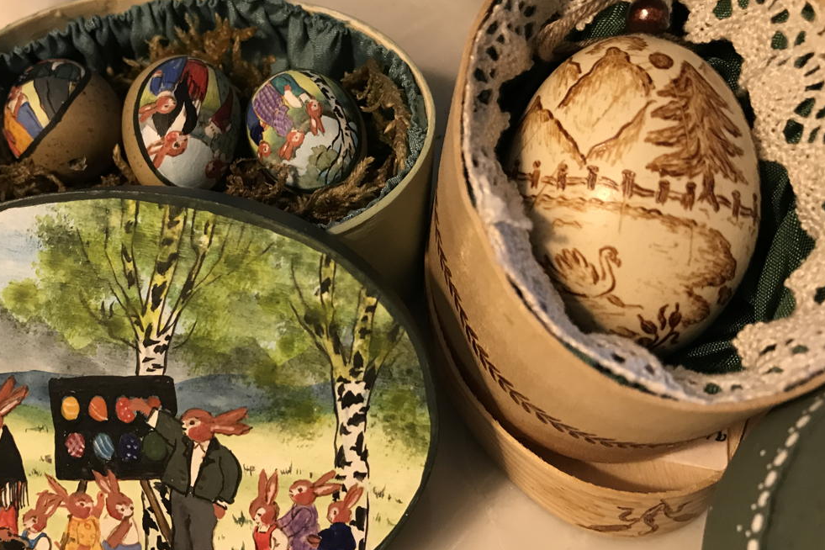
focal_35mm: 38
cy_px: 255
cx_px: 343
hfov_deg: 50.5
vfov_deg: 35.0
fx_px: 871
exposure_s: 1/17
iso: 50
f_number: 1.8
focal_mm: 3.99
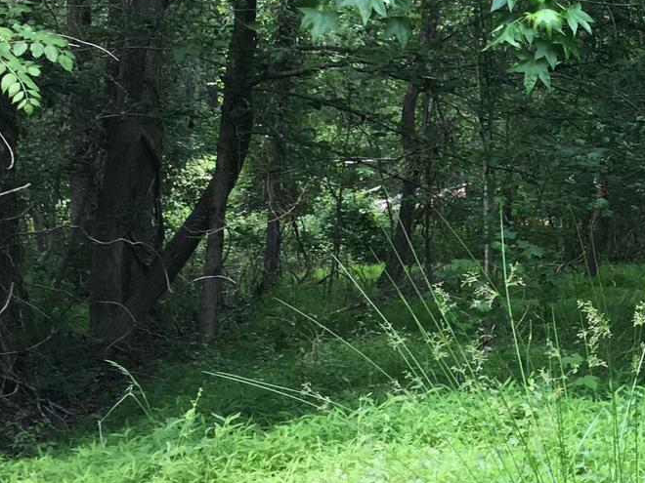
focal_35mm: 90
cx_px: 639
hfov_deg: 21.1
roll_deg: -0.2
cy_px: 173
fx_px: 1677
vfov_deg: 16.4
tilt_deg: +1.7
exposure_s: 1/120
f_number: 2.2
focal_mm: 4.15
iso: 40
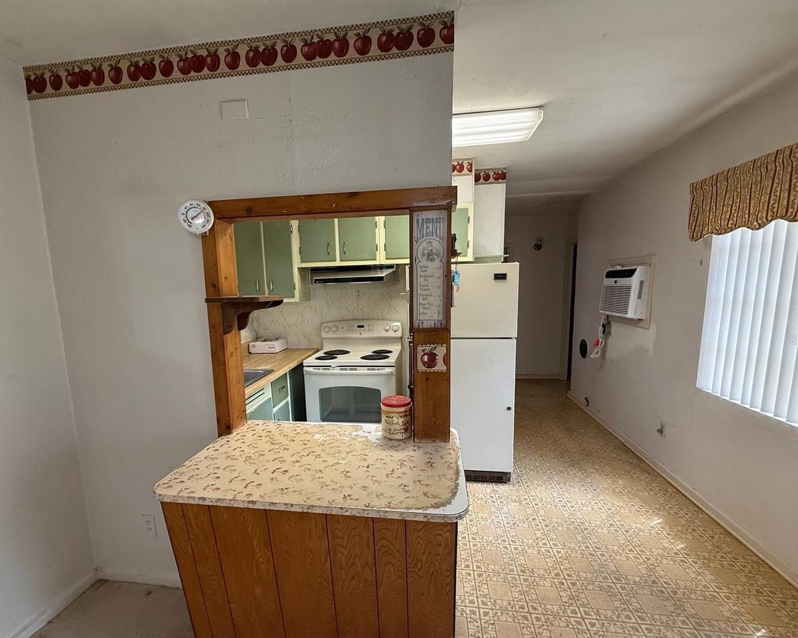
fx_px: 378
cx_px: 378
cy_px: 339
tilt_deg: -7.9
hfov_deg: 93.0
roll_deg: +0.9
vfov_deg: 80.3
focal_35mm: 16
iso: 250
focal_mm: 2.22
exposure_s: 1/120
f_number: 2.2
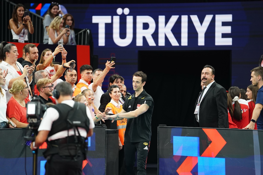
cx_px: 132
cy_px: 88
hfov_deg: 10.7
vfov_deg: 7.2
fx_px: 1403
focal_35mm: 192
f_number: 2.8
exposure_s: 1/1000
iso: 2000
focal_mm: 192
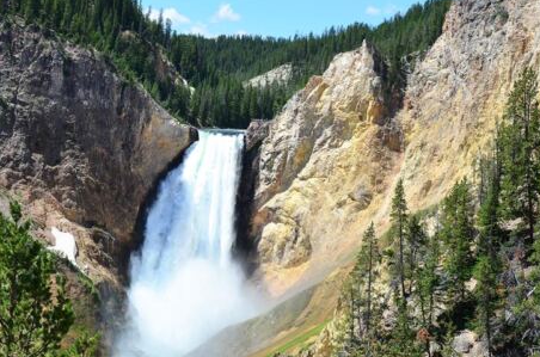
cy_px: 227
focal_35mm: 68
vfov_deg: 19.9
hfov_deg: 29.6
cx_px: 209
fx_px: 1017
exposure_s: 1/400
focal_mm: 32
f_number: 10
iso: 200
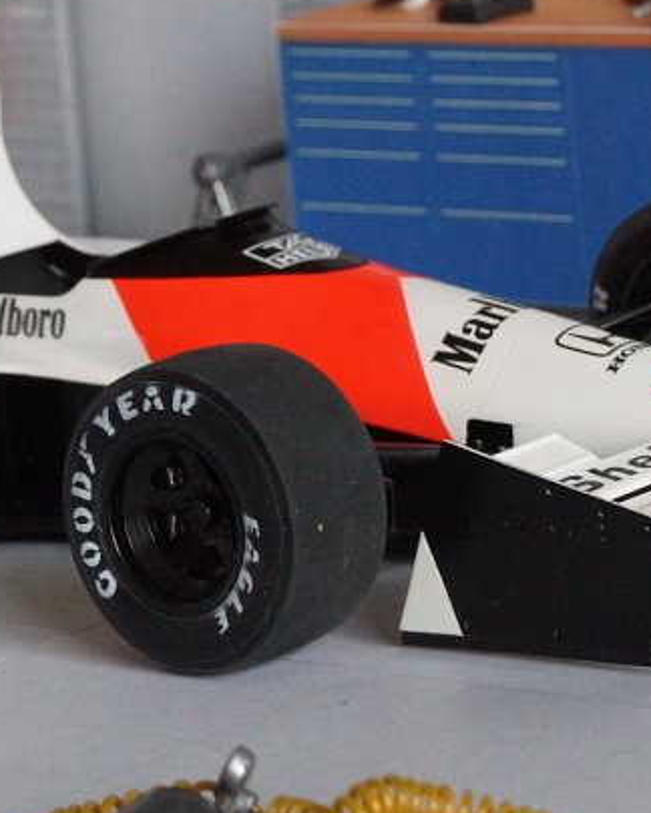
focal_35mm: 191
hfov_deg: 8.1
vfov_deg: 10.1
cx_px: 78
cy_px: 190
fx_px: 4604
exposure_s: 1/40
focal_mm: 55
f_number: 16
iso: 1600
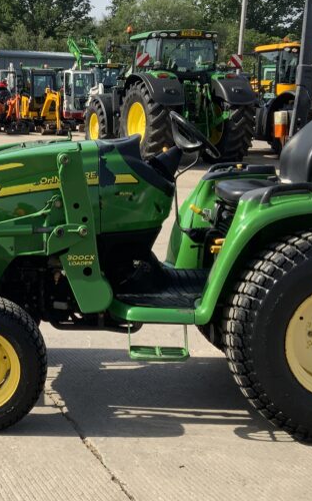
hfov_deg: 20.2
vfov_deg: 32.3
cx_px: 35
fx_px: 858
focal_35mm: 63
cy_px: 180
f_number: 1.8
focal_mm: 3
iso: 16
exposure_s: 1/1377
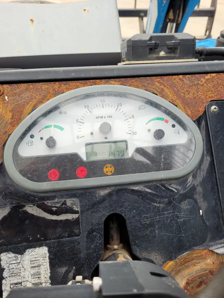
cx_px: 112
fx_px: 224
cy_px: 149
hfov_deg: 53.1
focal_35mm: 26
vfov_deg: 67.3
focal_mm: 5.4
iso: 40
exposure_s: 1/536
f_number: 1.8
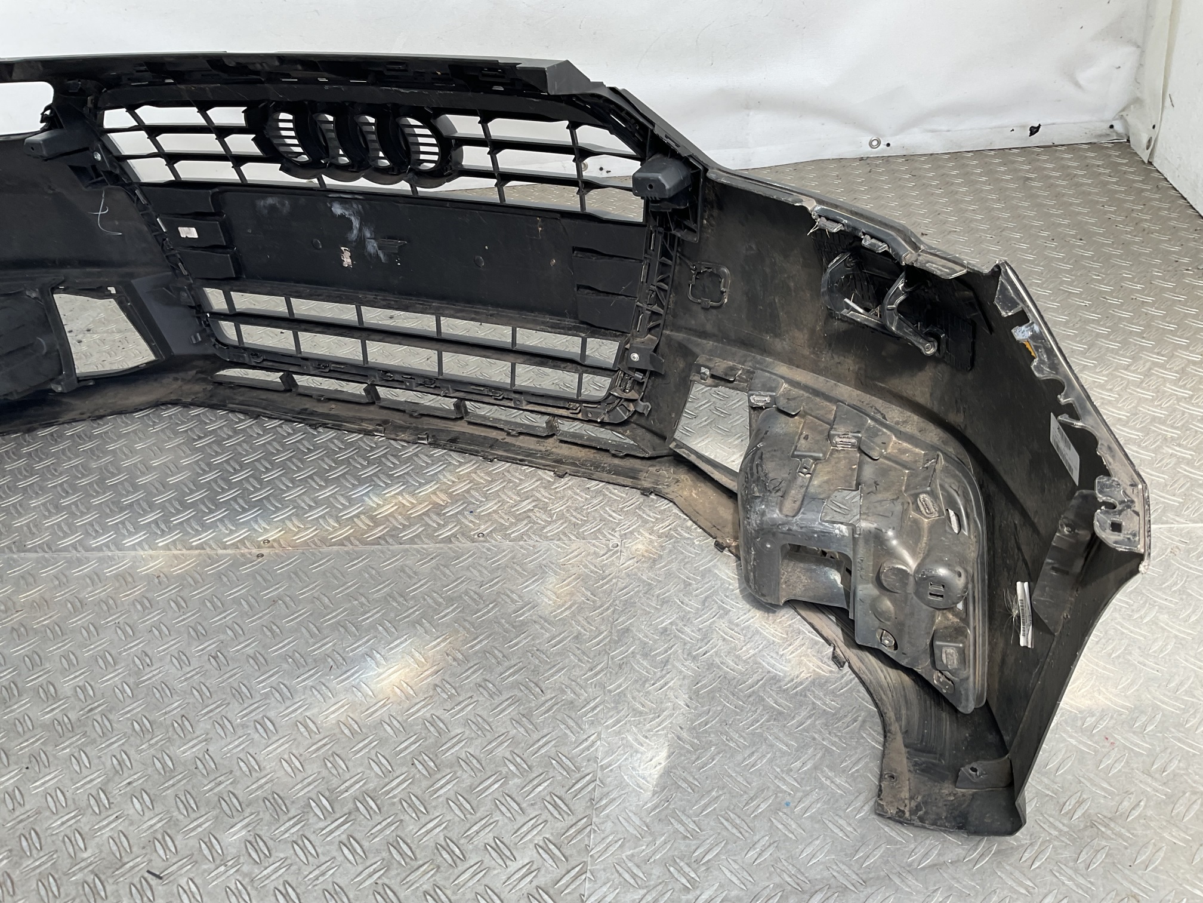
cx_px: 602
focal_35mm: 29
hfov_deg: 61.7
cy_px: 452
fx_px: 1008
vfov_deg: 48.2
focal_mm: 3
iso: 16
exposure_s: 1/116
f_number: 1.8
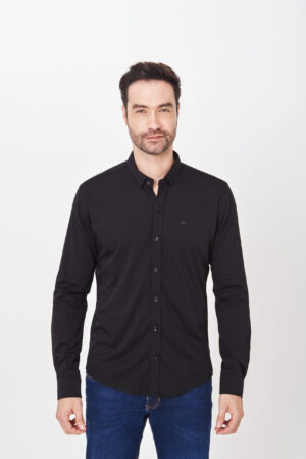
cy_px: 230
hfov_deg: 21.9
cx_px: 153
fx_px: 789
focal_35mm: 62
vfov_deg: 32.4
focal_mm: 62
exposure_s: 1/125
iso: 320
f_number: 9
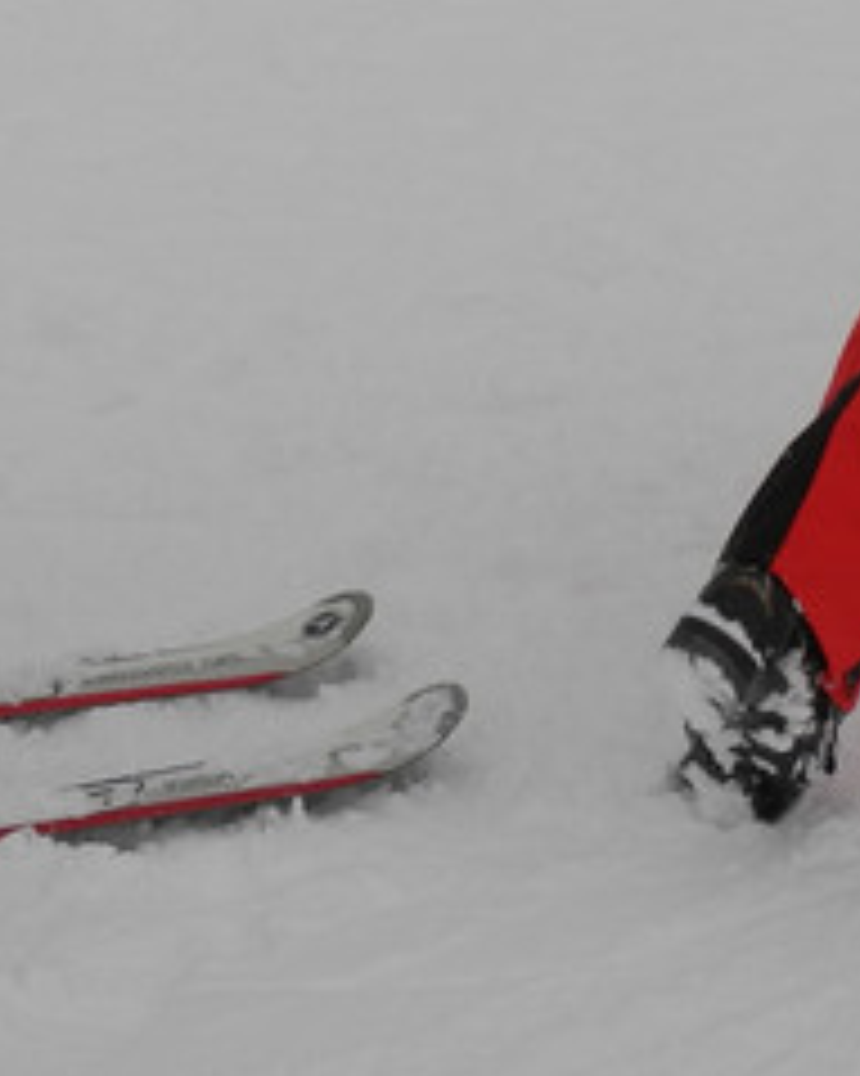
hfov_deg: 10.0
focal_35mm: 154
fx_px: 4903
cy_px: -351
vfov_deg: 12.1
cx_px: 158
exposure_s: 1/800
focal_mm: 8.8
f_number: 3.2
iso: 100
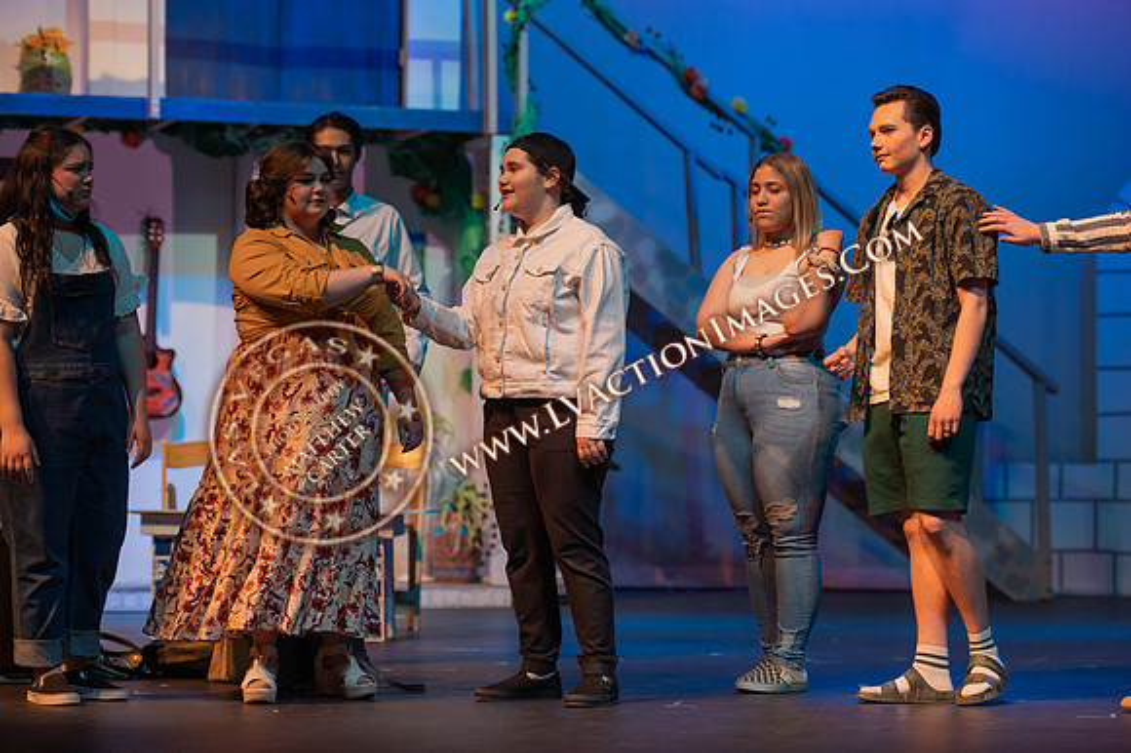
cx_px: 566
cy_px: 376
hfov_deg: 19.5
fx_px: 3297
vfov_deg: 13.0
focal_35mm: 105
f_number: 2.8
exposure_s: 1/250
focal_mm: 105
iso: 450
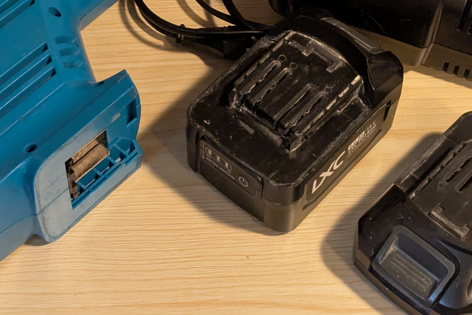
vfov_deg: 13.8
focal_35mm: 98
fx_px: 1285
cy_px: 26
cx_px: 194
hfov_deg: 20.8
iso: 1203
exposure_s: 1/99.9
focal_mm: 6.81
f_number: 1.85
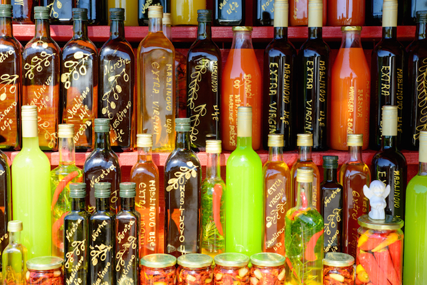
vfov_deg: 21.6
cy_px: 146
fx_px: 747
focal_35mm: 63
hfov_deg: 31.9
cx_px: 211
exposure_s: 1/100
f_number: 13
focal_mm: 55
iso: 160
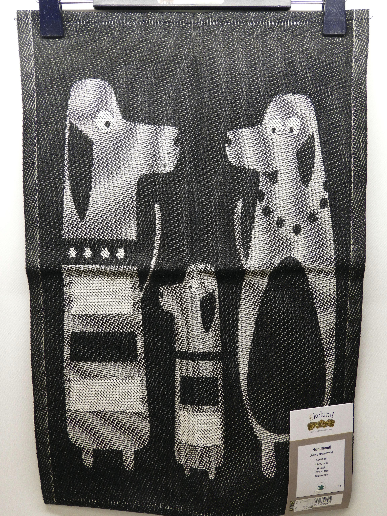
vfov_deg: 38.2
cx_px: 194
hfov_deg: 29.1
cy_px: 258
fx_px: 745
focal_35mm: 50
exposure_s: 1/30
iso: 280
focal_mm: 9
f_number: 4
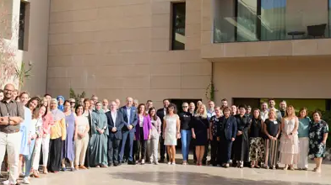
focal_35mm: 52
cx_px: 128
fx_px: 456
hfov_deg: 39.7
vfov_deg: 23.0
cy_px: 83
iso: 500
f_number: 6.3
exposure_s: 1/1250
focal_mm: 24
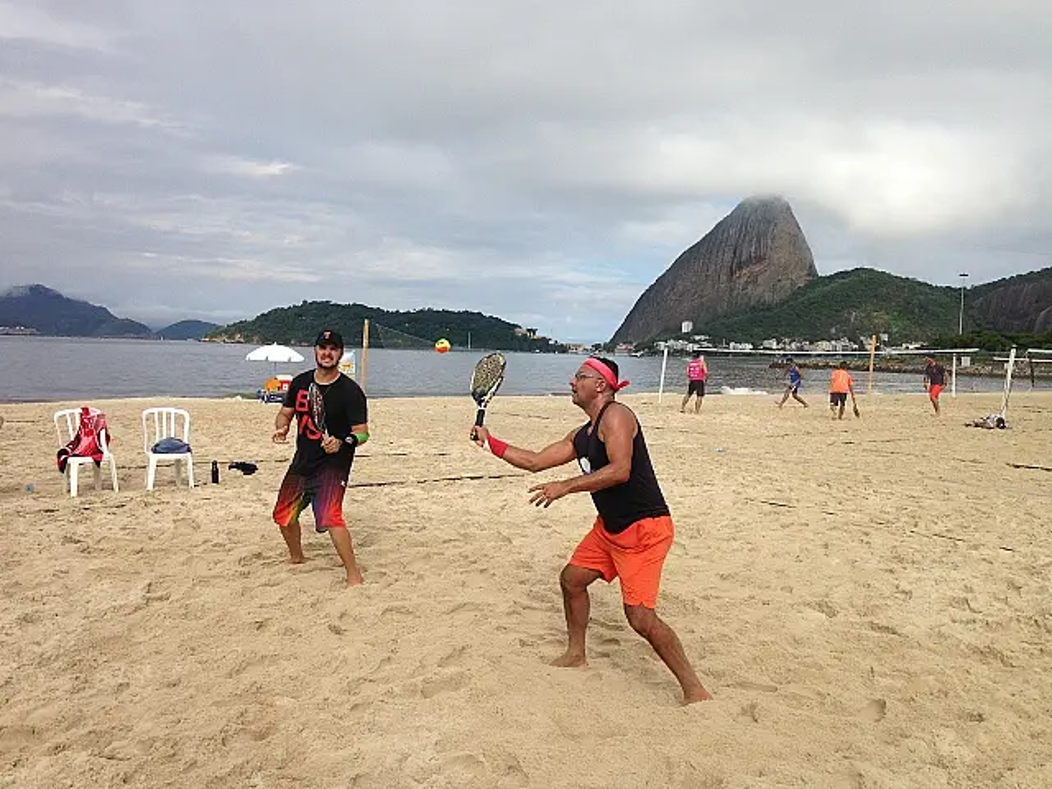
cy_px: 394
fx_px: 1003
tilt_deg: -4.0
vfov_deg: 42.9
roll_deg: -0.4
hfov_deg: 55.4
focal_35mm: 33
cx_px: 526
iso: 50
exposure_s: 1/1869
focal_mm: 4.12
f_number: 2.4
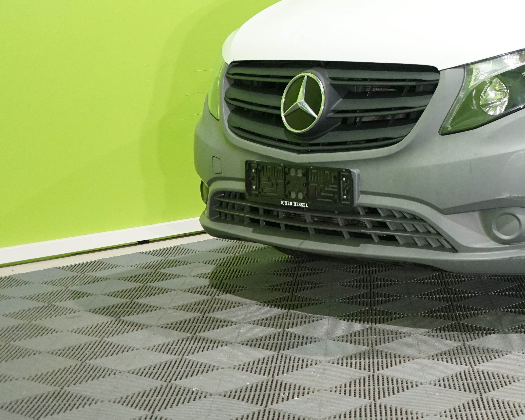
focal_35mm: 79
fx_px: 1228
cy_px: 44
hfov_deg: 22.6
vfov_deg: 19.1
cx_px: 589
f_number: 4
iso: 2500
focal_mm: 37
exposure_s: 1/125
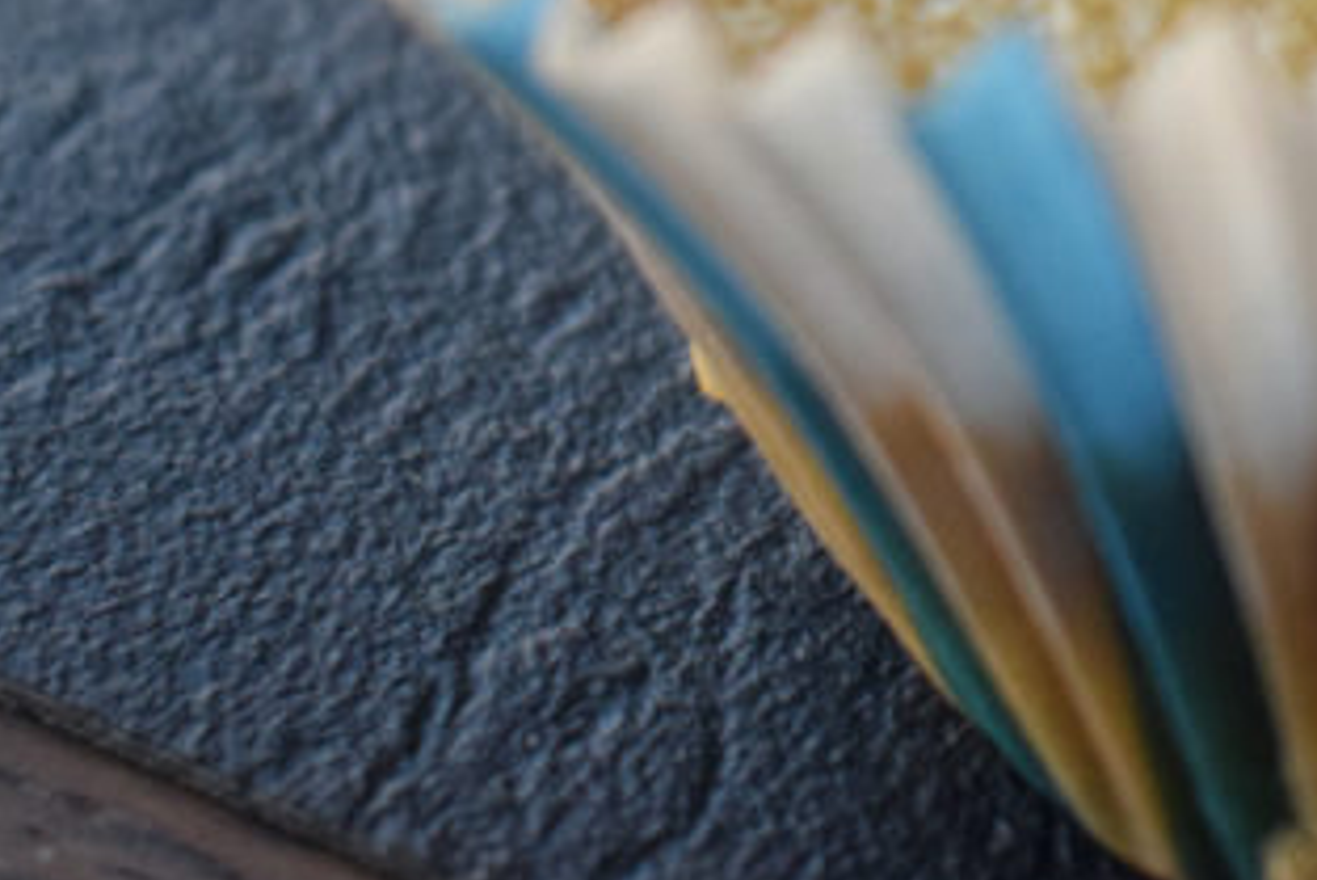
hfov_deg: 16.4
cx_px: 1296
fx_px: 4488
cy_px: -528
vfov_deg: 10.7
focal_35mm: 123
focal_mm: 25
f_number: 4
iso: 2200
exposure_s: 1/500
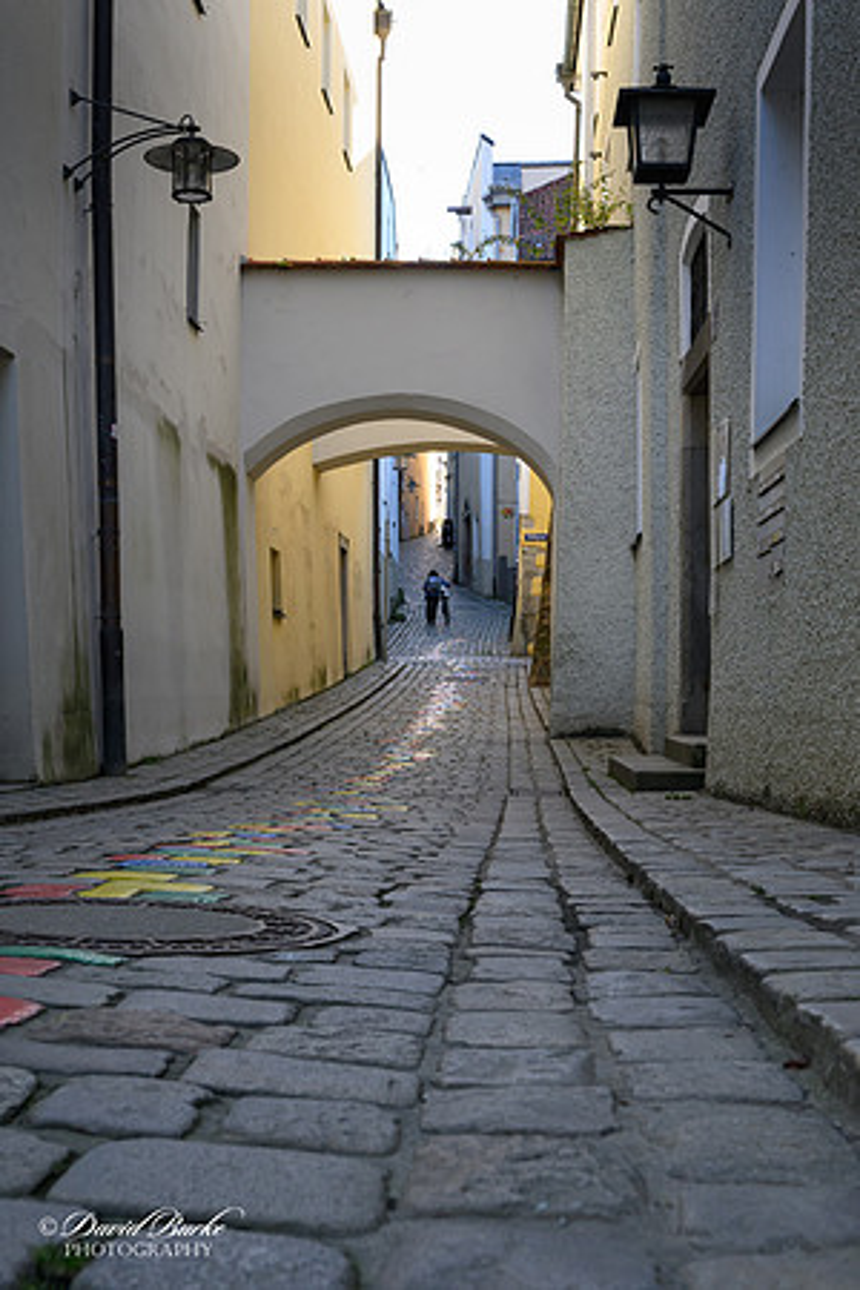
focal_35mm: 45
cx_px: 430
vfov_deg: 43.6
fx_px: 1612
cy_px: 645
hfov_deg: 29.9
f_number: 8
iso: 1100
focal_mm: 30
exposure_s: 1/200
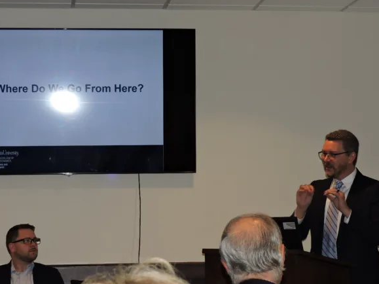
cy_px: 129
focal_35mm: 98
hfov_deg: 20.0
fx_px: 1073
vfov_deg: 15.1
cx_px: 172
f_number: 4
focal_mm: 15.2
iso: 200
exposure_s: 1/50
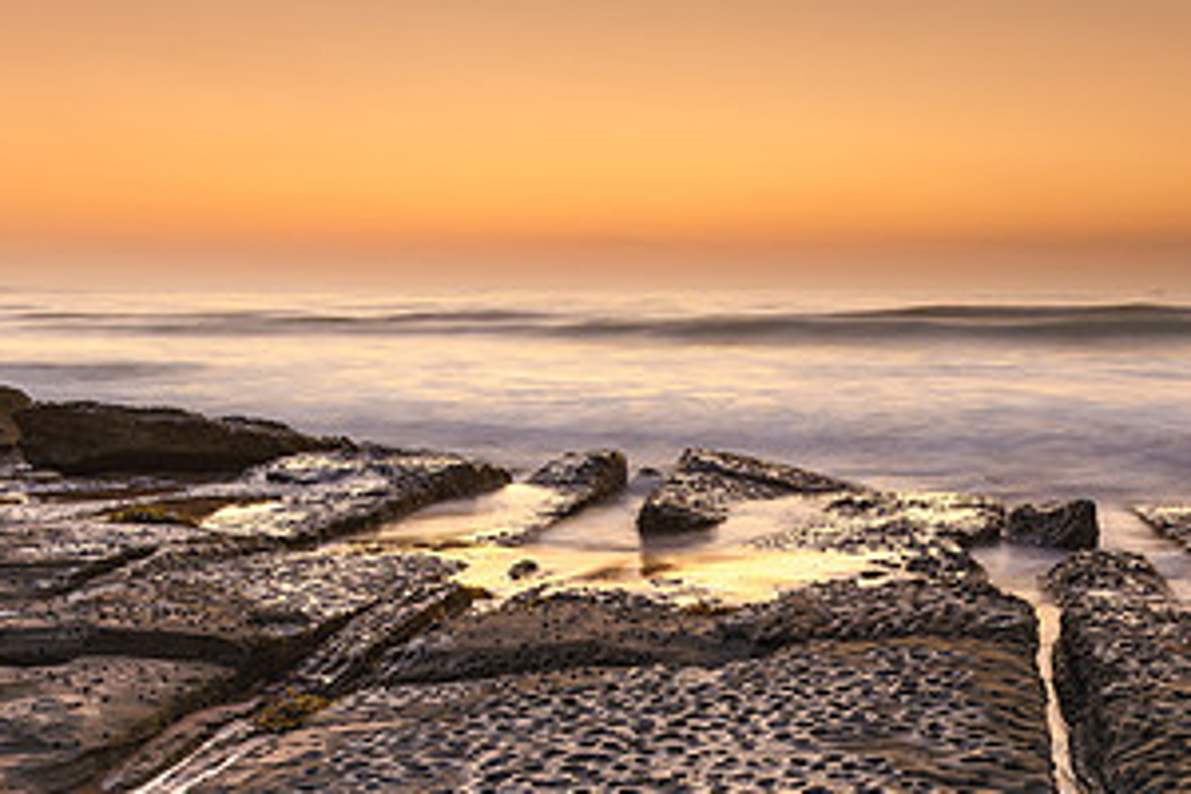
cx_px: 842
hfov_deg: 41.1
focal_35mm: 47
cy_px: 514
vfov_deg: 28.5
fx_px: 1555
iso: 50
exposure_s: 3
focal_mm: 16
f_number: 9
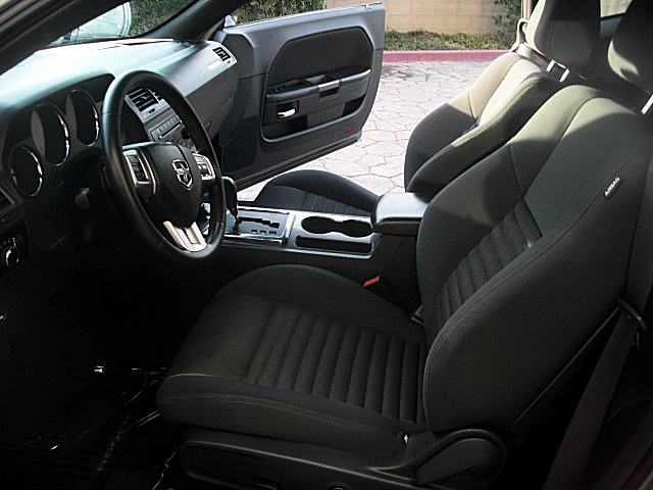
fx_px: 679
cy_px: 245
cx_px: 326
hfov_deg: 51.4
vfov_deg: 39.7
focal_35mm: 36
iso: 100
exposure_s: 1/100
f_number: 2.8
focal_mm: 6.3
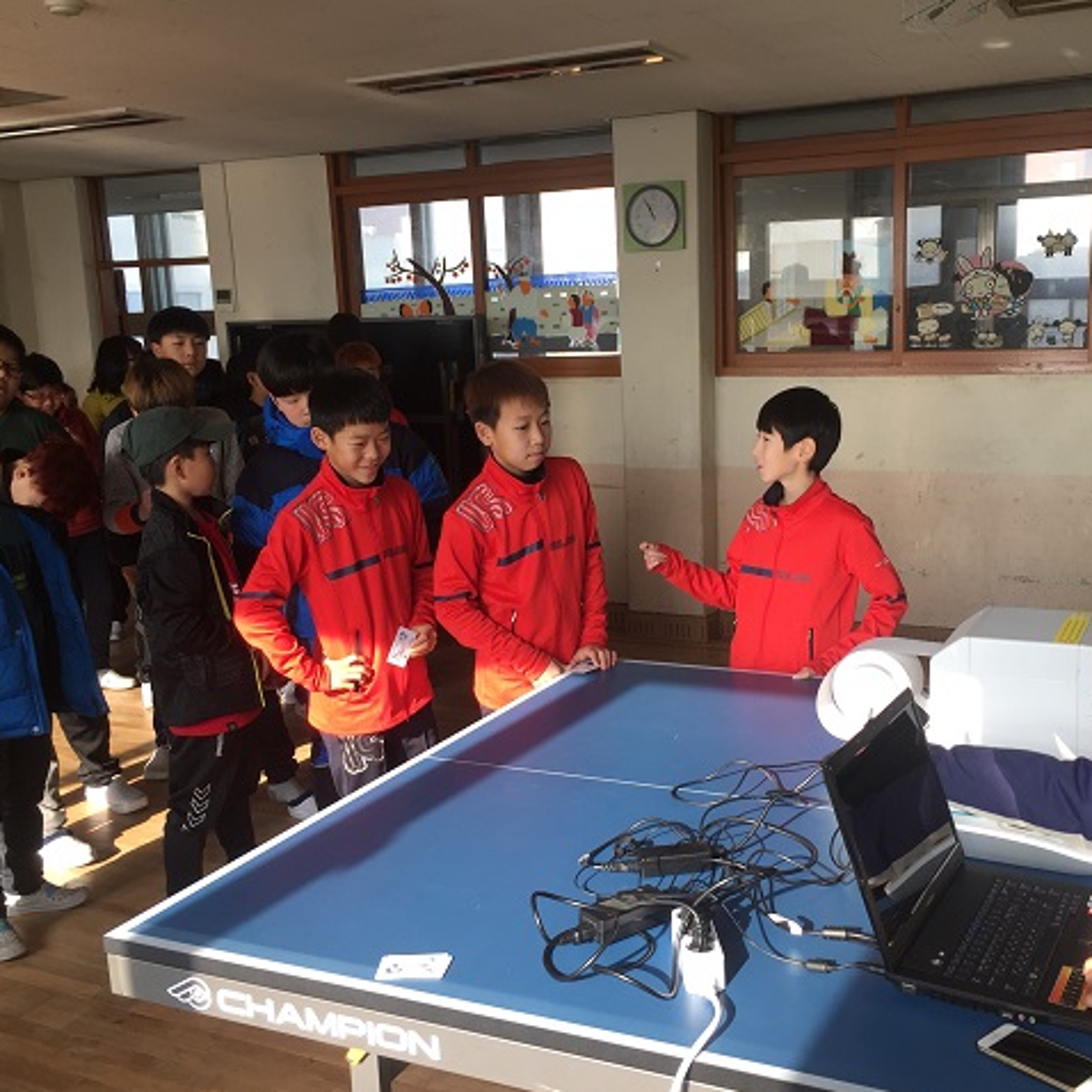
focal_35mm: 35
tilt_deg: -11.5
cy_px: 553
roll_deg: +1.0
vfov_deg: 47.2
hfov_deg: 47.0
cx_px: 641
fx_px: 1249
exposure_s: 1/120
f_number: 2.2
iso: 32
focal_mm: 4.15
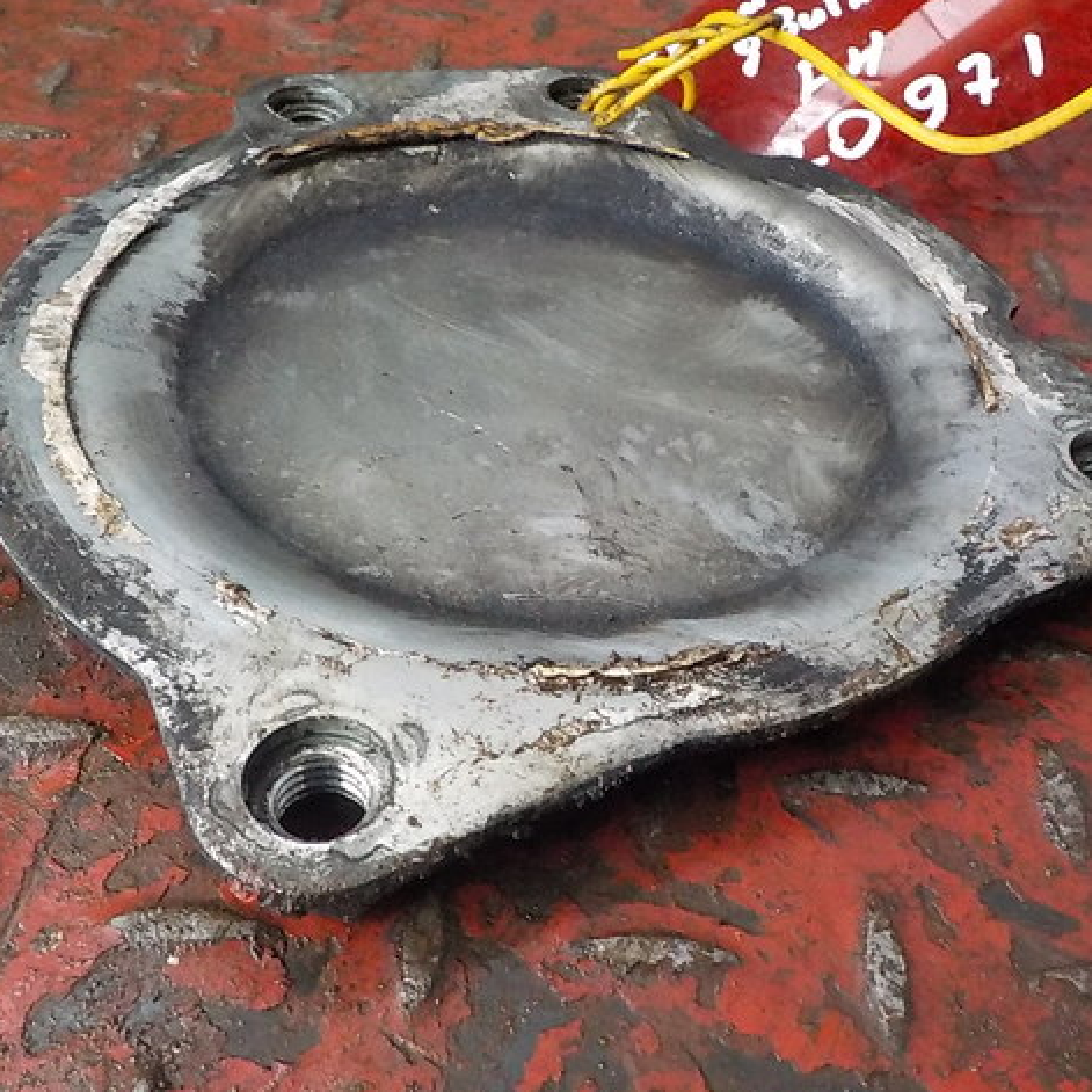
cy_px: 552
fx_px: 1285
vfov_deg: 46.0
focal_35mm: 36
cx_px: 543
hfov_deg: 46.0
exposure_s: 1/50
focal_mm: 4.1
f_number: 3.3
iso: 800
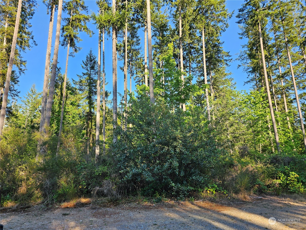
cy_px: 115
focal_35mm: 23
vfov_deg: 58.9
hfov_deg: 73.9
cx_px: 153
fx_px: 203
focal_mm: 6.3
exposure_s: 1/180
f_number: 1.7
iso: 12
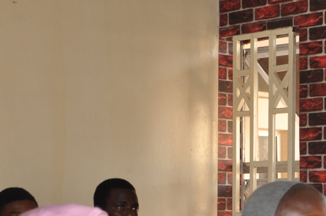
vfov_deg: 10.7
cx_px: 267
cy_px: 251
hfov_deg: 16.2
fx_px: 1140
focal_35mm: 126
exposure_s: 1/60
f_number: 4.2
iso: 200
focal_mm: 30
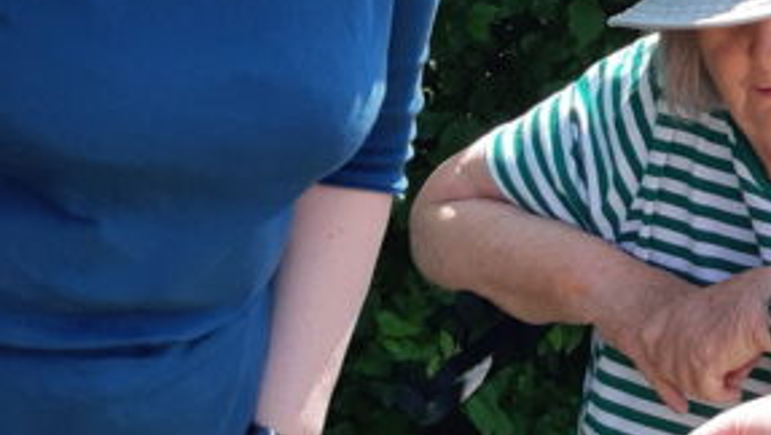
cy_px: 70
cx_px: 731
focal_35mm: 101
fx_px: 2067
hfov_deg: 20.6
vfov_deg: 12.0
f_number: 1.7
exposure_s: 1/683
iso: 40
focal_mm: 3.93
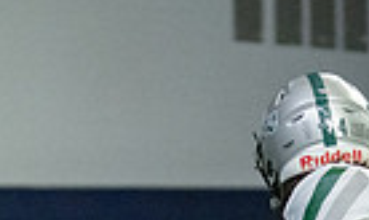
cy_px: 526
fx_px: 3710
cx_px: 299
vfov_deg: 3.3
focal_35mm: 374
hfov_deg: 5.7
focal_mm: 70
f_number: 2.8
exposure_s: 1/1250
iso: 4000
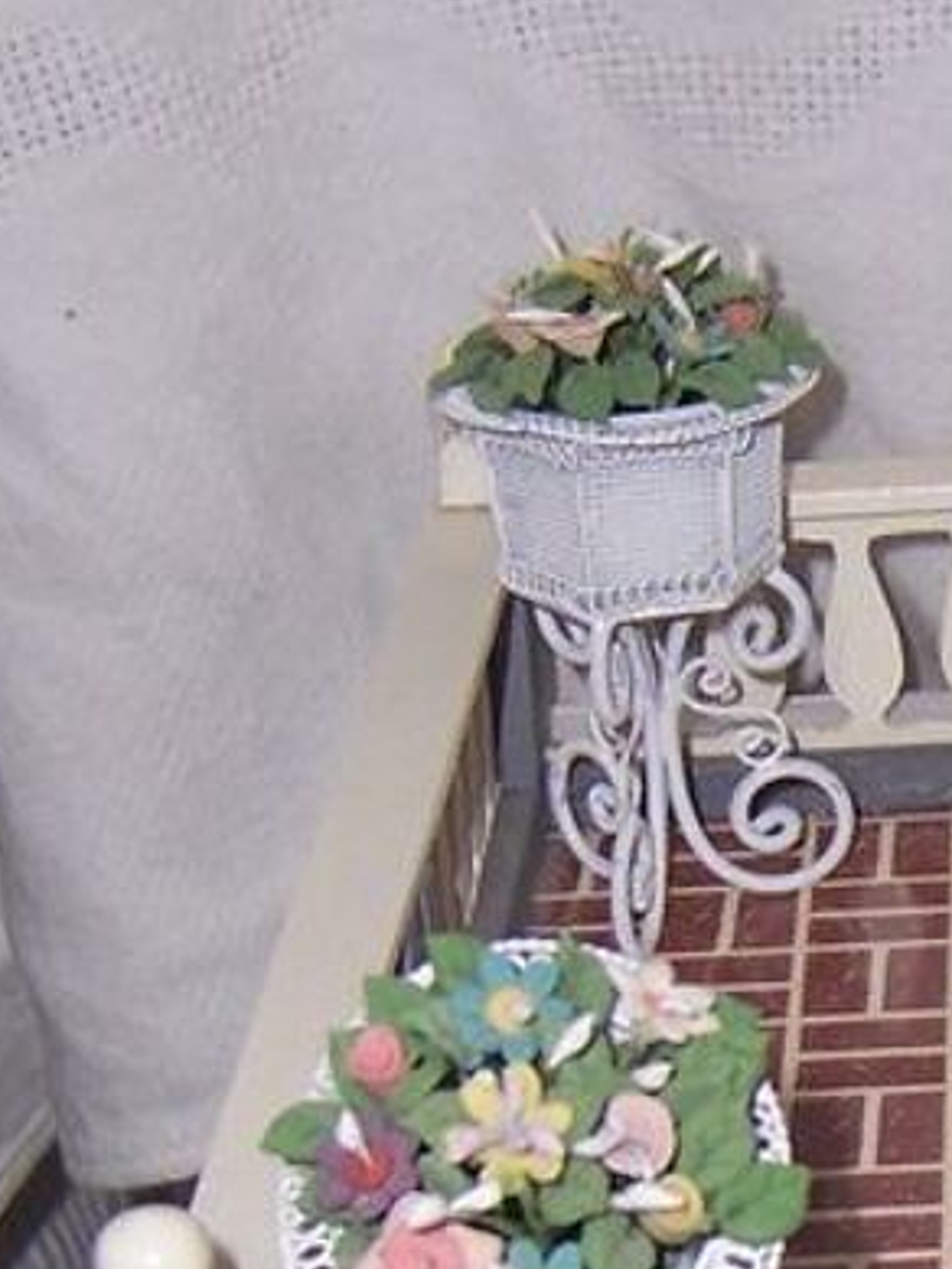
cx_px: 1373
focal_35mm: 113
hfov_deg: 12.5
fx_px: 4141
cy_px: 1391
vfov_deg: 16.9
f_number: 2.8
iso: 80
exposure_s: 1/60
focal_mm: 5.5
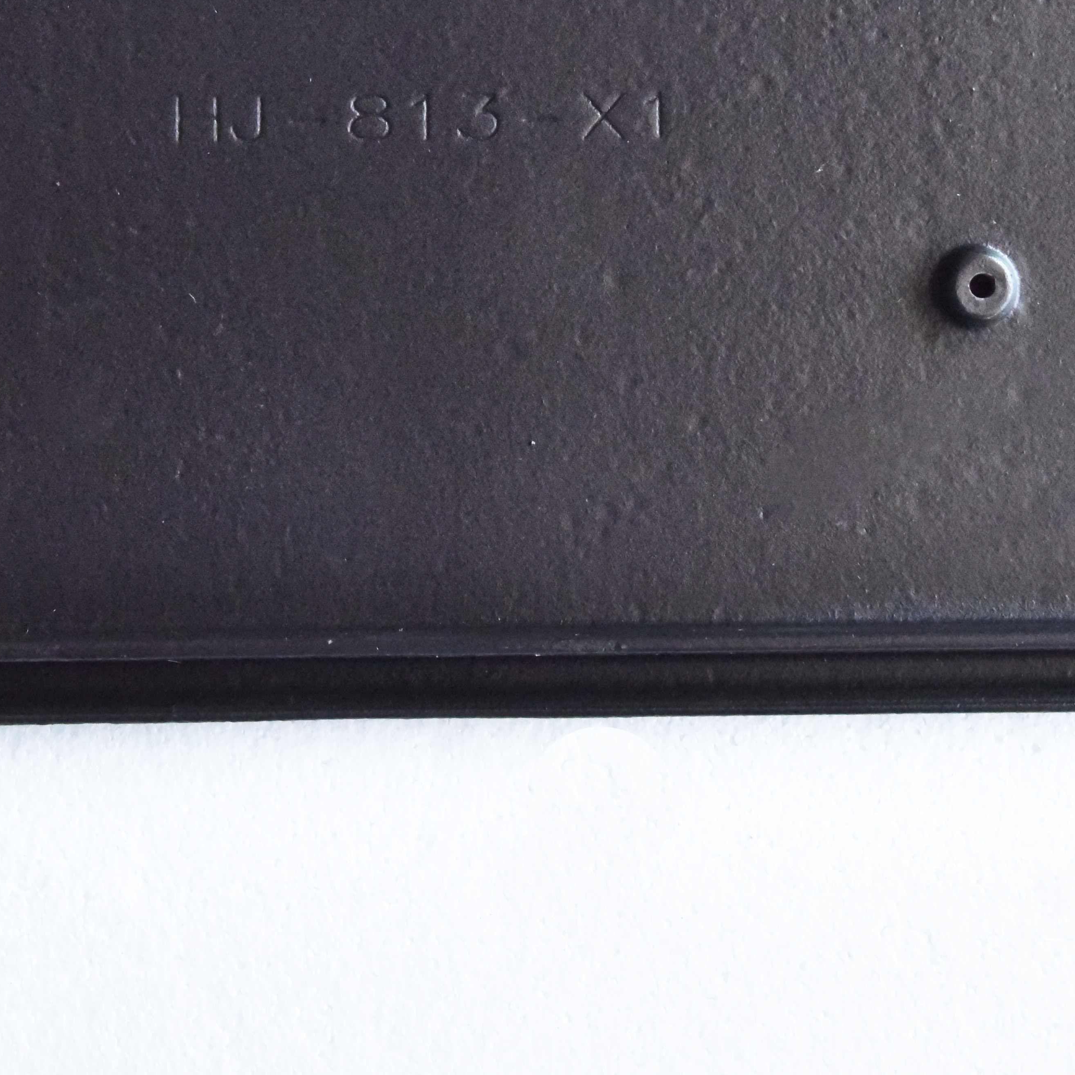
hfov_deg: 20.9
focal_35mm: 83
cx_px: 477
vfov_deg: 20.5
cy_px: 104
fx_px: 2916
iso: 10000
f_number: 13
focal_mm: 35
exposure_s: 1/1000
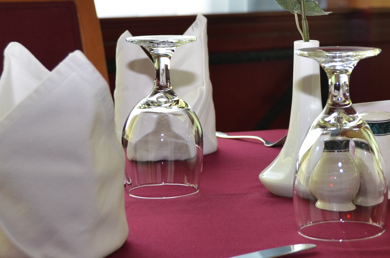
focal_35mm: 95
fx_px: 1027
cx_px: 372
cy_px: 99
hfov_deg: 20.9
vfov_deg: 14.3
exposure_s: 1/60
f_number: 4
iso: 320
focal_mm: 24
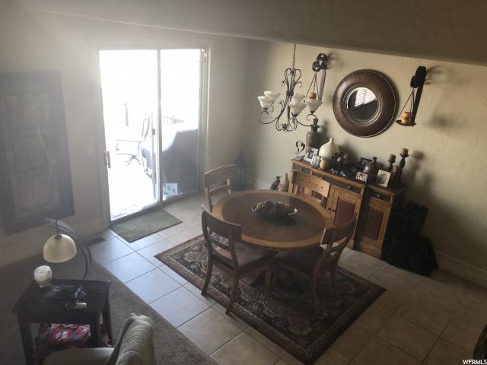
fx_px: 394
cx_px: 244
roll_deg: -3.8
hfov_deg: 63.4
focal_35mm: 28
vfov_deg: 49.7
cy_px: 182
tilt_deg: -22.1
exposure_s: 1/120
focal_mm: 3.99
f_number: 1.8
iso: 80
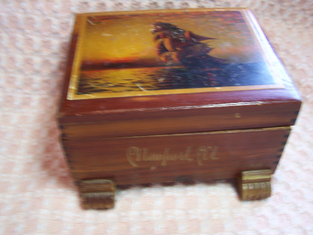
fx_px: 335
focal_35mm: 37
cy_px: 118
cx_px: 156
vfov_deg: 38.7
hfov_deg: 50.1
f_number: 2.8
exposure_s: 1/30
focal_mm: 5.6
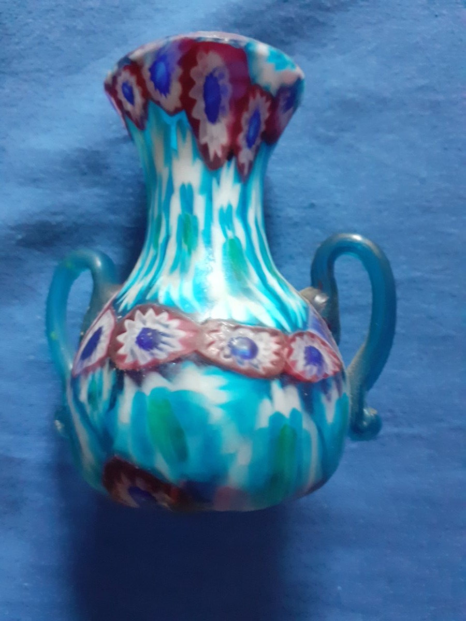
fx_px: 485
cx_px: 233
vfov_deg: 65.3
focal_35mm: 27
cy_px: 310
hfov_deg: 51.4
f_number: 1.9
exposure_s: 1/25
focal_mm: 3.6
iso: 400
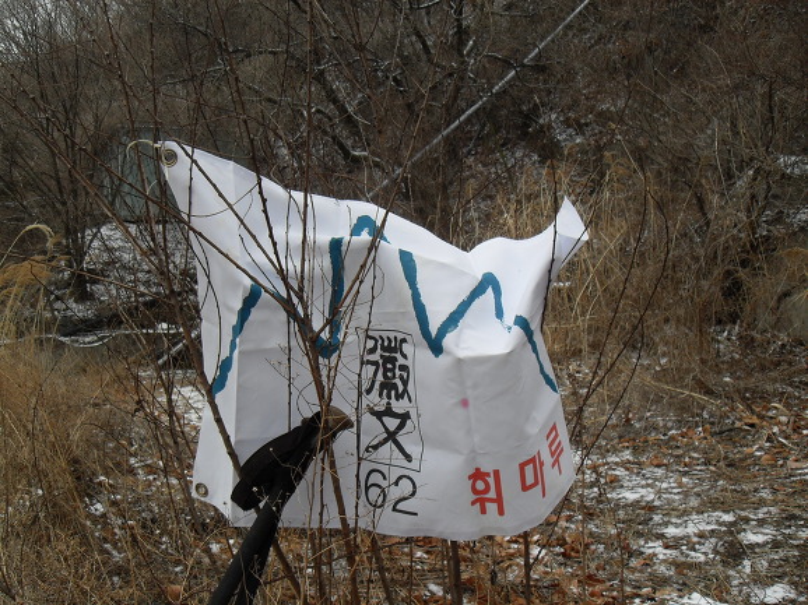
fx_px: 863
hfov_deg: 50.2
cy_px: 302
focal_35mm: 37
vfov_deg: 38.6
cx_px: 404
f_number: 2.8
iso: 80
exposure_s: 1/250
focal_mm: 6.3
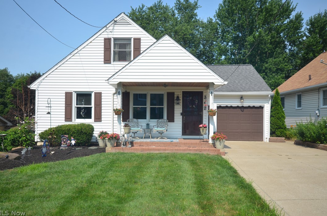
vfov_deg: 42.1
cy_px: 107
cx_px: 163
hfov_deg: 60.4
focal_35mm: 31
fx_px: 281
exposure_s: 1/250
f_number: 8
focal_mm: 20
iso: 110
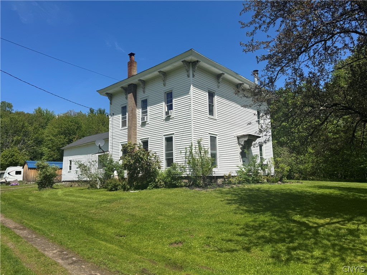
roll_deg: +1.4
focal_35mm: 24
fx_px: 254
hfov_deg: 71.6
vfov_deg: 56.8
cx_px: 184
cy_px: 138
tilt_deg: +7.4
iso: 80
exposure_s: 1/5814
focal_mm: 6.76
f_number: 1.78
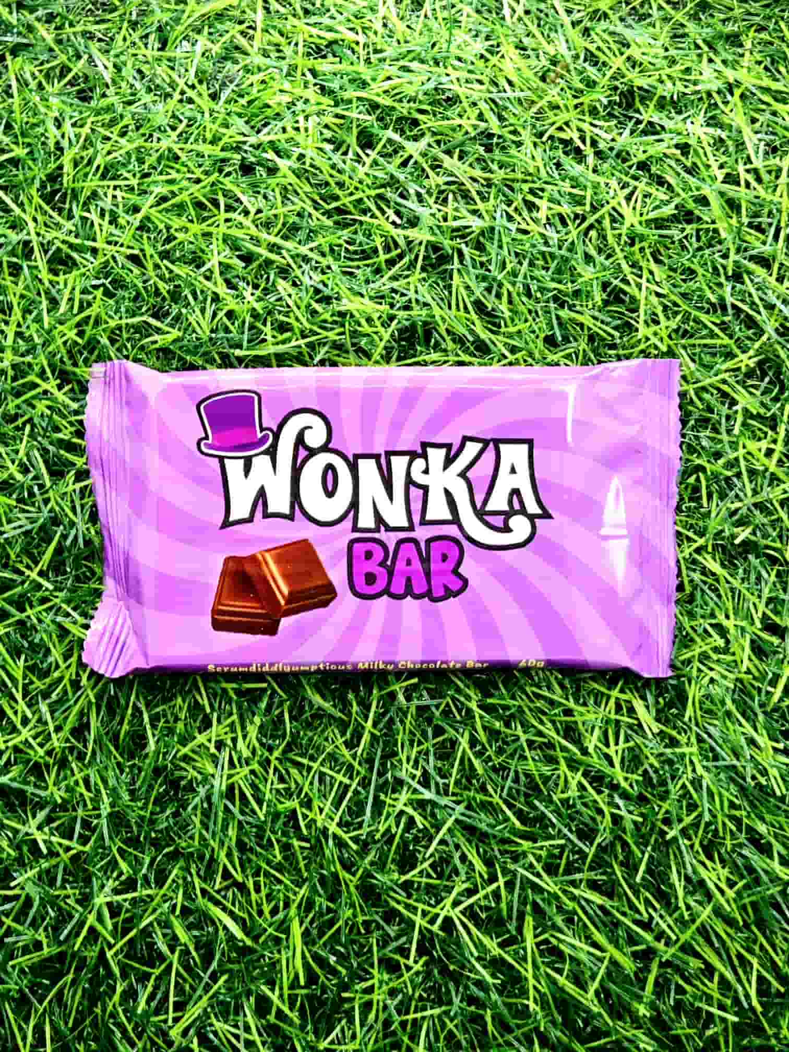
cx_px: 394
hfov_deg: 58.9
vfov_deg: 73.9
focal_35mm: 23
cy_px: 526
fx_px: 699
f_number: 1.8
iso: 64
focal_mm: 5.4
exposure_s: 1/182
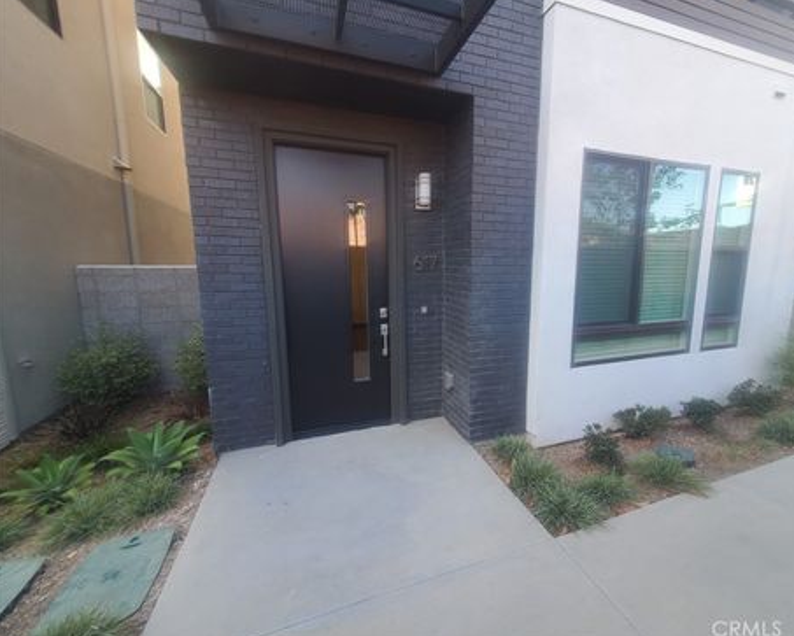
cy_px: 313
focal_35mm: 14
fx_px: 329
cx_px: 431
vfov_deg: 88.0
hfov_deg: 100.4
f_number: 2.2
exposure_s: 1/119
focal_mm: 1.8
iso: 80
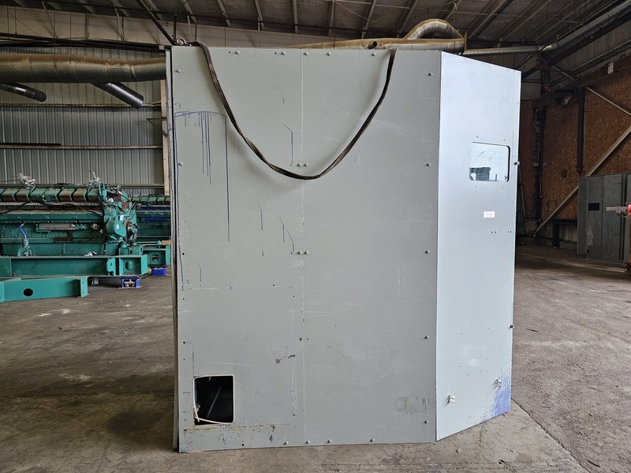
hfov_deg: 73.9
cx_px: 316
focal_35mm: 23
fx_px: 419
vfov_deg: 58.9
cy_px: 236
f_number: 1.7
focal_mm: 6.3
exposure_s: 1/240
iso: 320
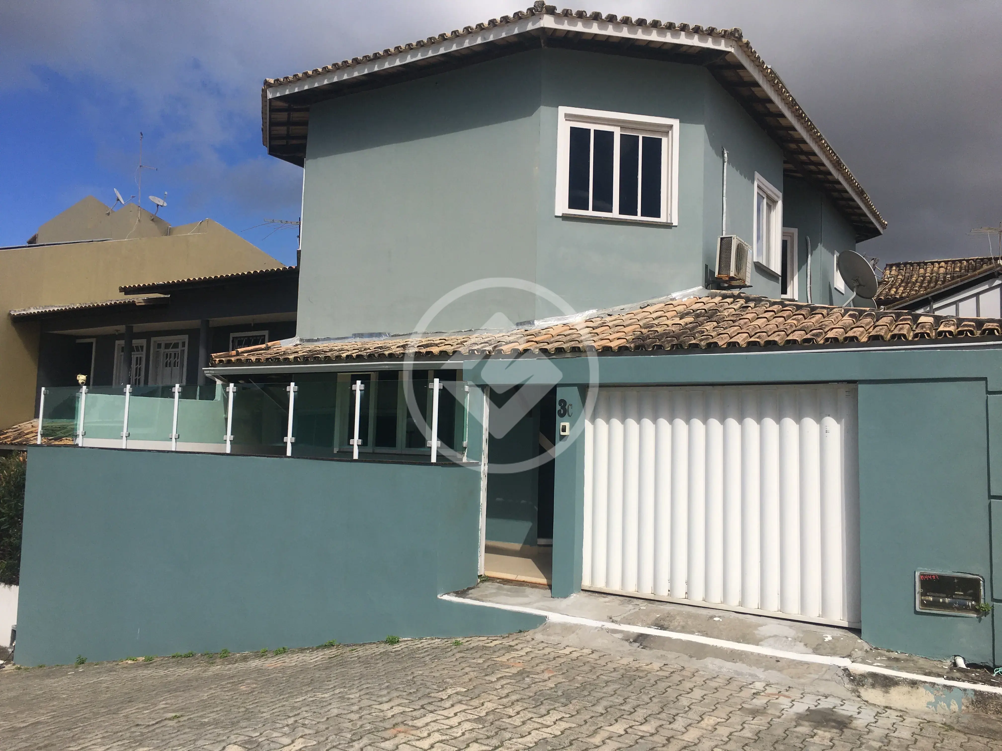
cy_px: 376
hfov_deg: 61.7
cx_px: 501
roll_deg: -1.3
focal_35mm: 29
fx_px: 839
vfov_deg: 48.2
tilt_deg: +5.3
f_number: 2.2
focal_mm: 4.15
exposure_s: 1/3077
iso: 25
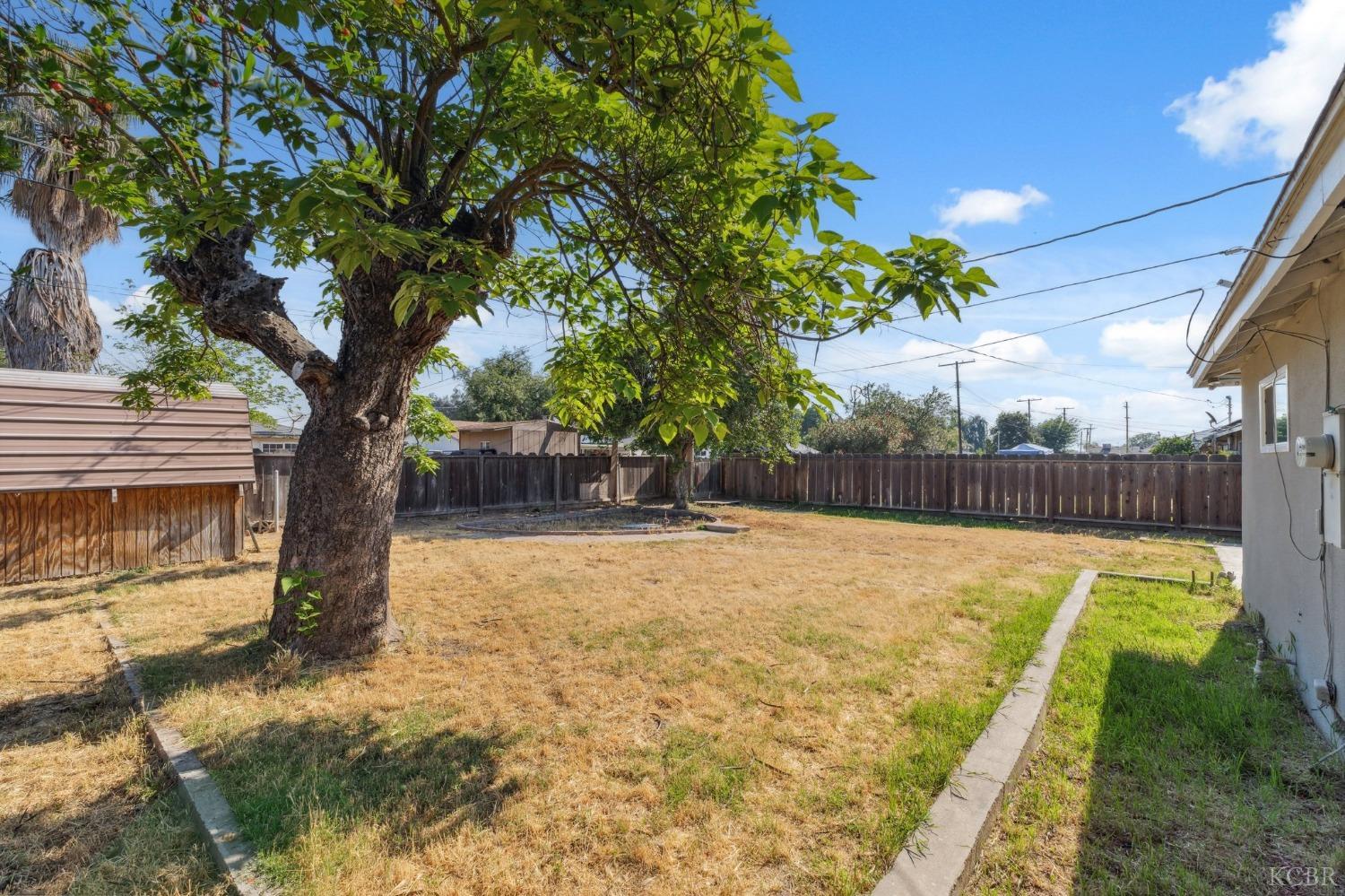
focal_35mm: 15
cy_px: 448
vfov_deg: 77.3
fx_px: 560
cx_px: 672
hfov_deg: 100.4
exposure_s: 1/320
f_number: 8
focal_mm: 10
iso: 100
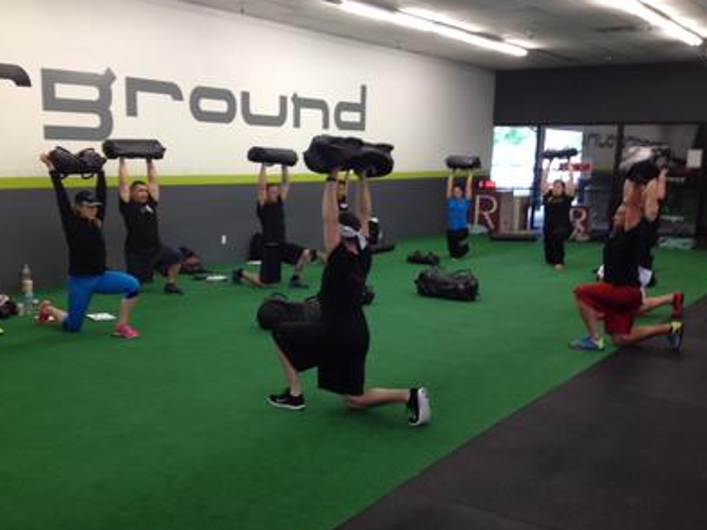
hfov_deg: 43.8
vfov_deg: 33.5
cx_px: 322
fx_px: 878
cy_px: 300
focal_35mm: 43
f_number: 2.4
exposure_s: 1/20
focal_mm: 4.28
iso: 80
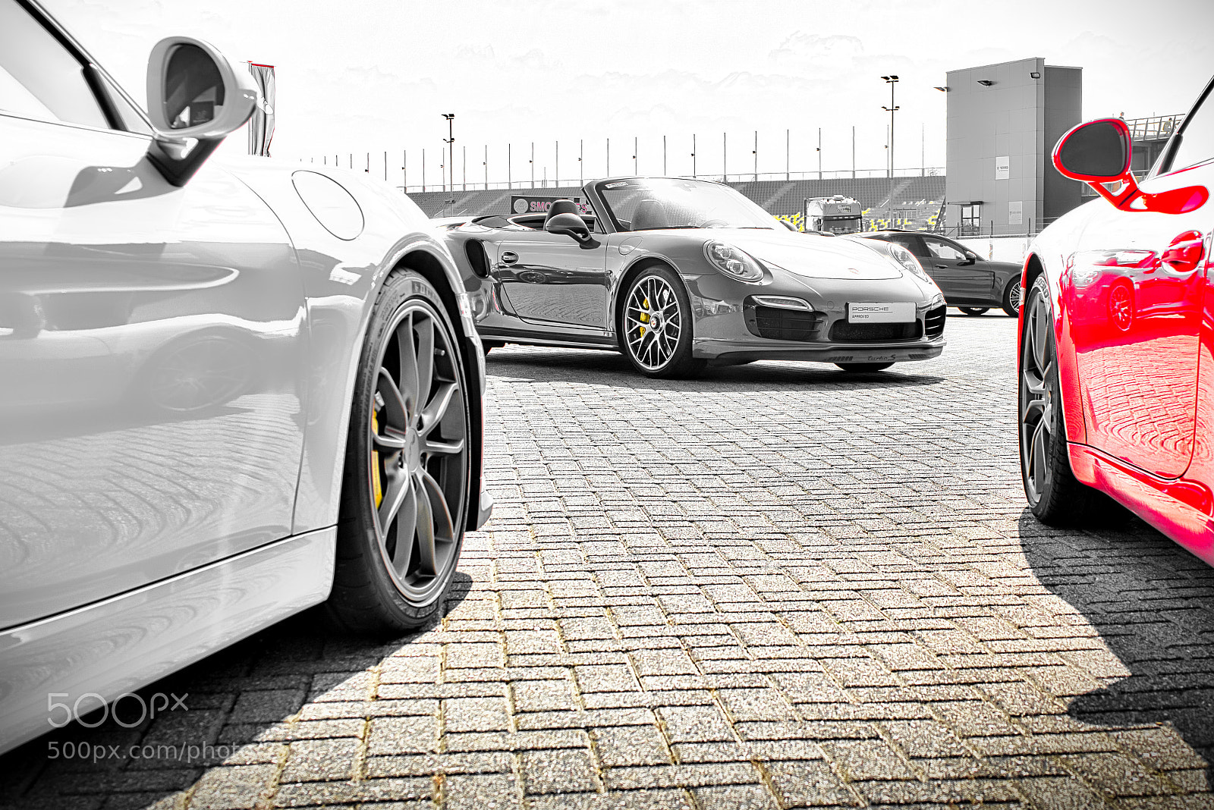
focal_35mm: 35
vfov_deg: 37.9
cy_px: 405
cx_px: 607
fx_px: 1181
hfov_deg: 54.4
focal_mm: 35
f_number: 7.1
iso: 100
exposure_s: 1/100
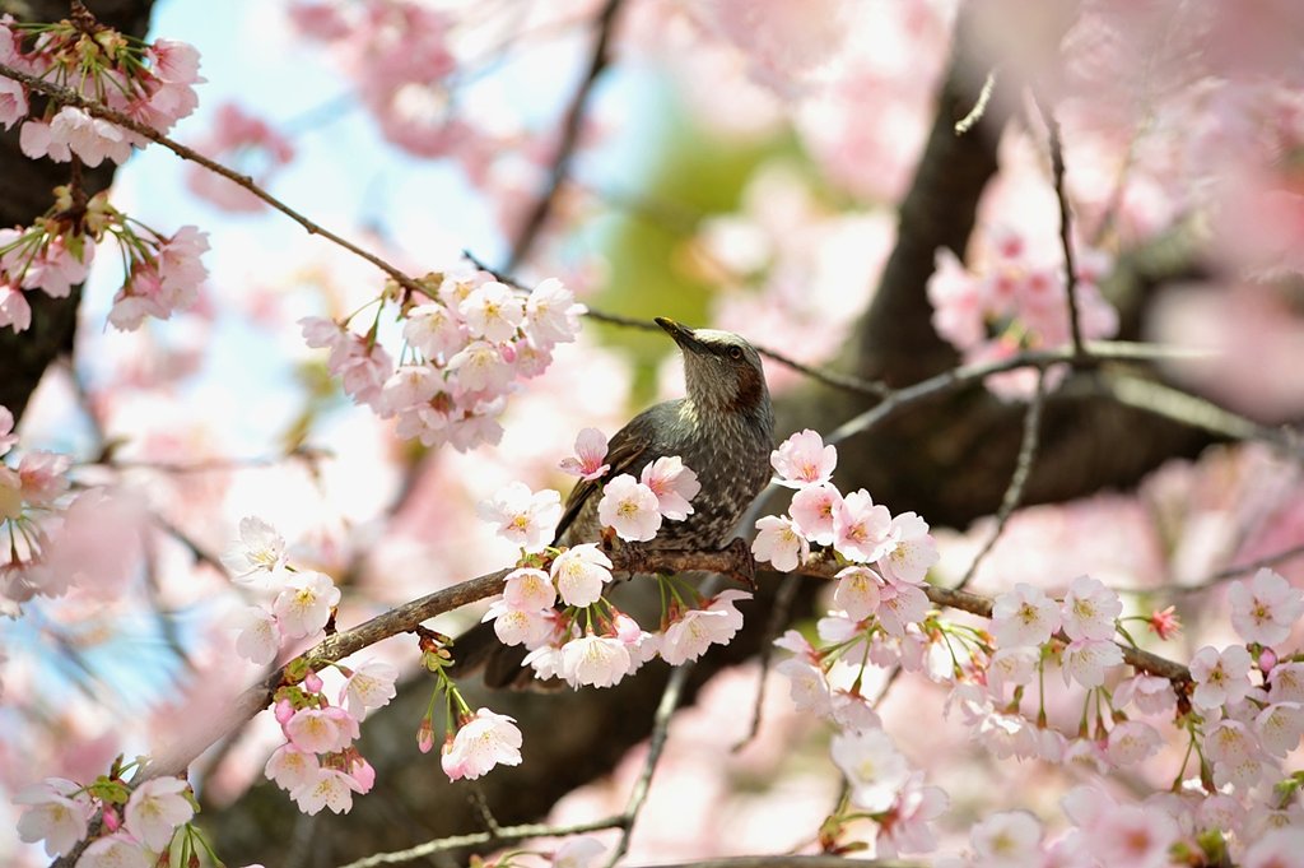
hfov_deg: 10.3
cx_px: 652
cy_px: 434
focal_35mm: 200
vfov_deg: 6.9
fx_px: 7238
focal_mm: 200
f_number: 5.6
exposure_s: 1/200
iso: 200
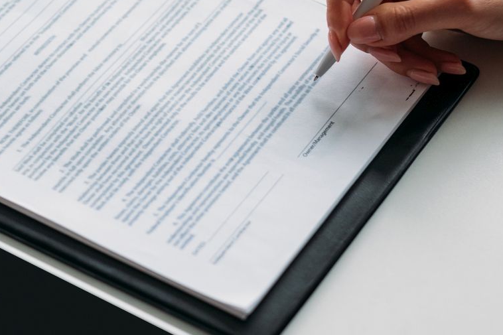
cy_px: 92
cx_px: 206
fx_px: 1942
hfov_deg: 14.8
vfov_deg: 9.8
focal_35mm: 139
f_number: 2.2
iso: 640
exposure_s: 1/250
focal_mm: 56
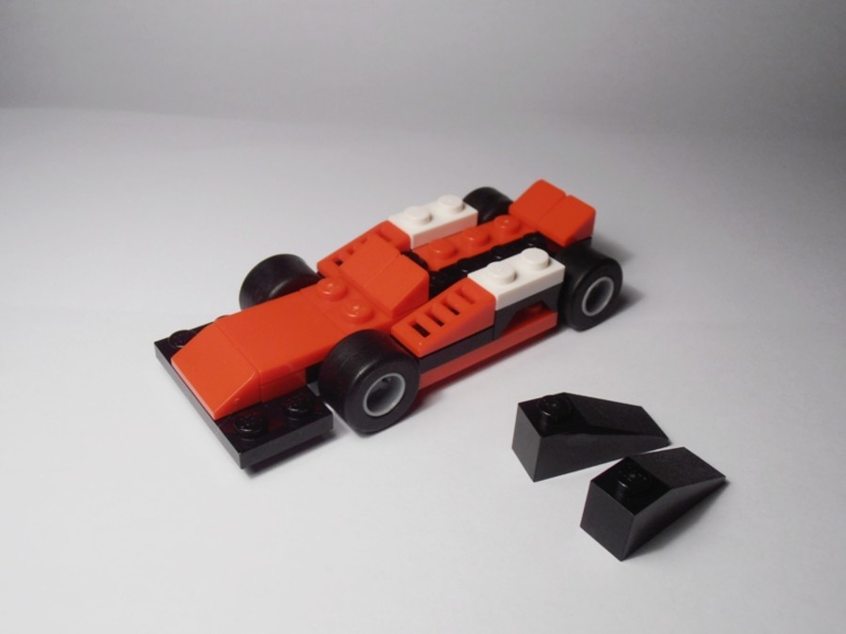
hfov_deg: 50.1
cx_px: 423
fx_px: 904
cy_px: 317
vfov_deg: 38.7
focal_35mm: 37
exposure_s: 1/125
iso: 80
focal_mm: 6.61
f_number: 3.9
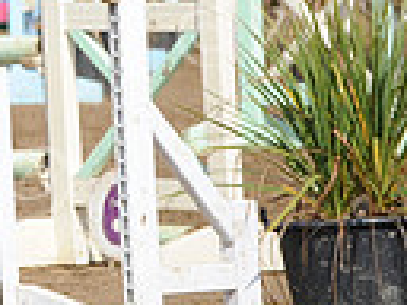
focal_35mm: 675
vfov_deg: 2.2
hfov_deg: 2.9
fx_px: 7936
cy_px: -238
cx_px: -477
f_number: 5.6
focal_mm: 155
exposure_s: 1/1600
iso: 320
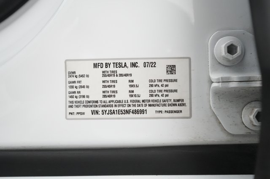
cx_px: 135
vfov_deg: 47.9
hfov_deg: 67.4
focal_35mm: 27
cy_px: 90
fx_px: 202
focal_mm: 27
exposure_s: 1/200
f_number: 4.5
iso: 10000
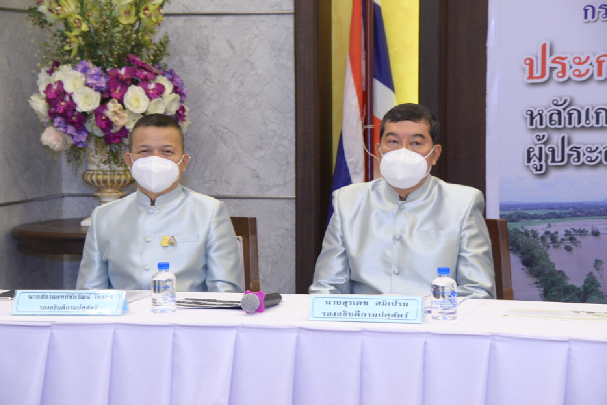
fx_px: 1687
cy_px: 202
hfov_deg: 20.4
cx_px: 304
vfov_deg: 13.7
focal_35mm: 100
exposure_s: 1/100
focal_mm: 100
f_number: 7.1
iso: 2500
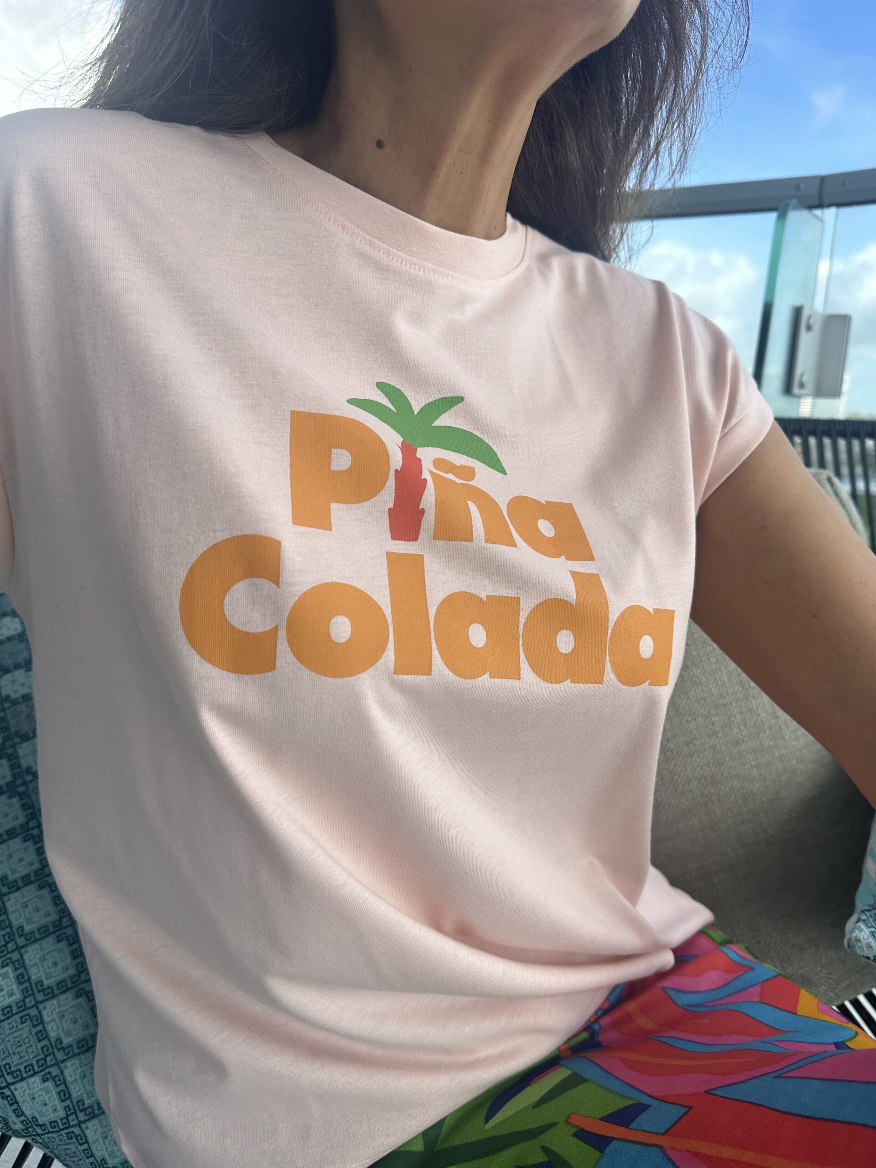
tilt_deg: -15.5
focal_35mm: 24
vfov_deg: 71.6
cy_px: 584
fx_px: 810
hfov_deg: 56.8
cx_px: 438
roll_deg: -3.5
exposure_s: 1/2469
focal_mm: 6.86
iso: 80
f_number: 1.78
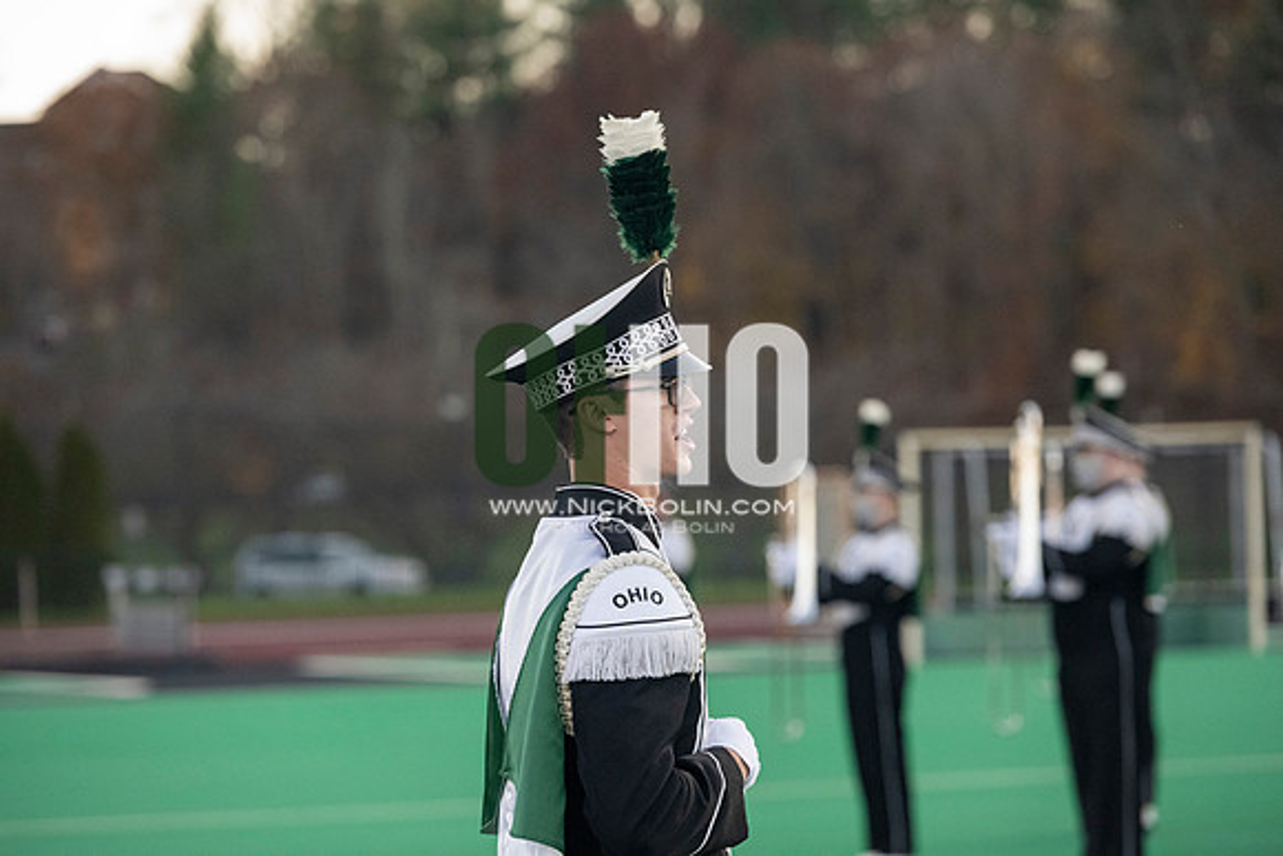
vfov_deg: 7.9
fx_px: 6238
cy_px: 428
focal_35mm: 175
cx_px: 642
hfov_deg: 11.7
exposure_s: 1/3200
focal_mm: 175
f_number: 4.5
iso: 5000
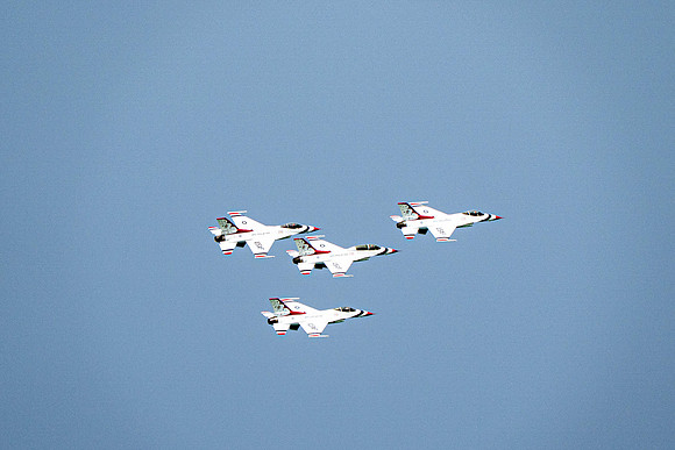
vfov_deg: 1.8
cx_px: 358
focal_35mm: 763
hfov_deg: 2.7
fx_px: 14315
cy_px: 248
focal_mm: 400
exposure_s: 1/2000
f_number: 8
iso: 800
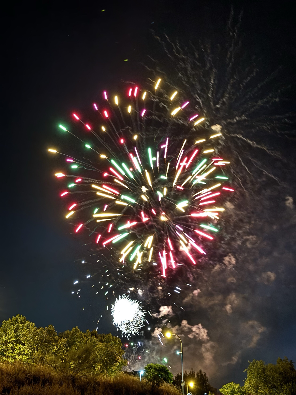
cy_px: 198
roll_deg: +1.2
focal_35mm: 48
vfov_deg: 39.7
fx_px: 547
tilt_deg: +21.4
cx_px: 148
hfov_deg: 30.3
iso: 1250
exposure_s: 1/5
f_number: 1.78
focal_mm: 6.76
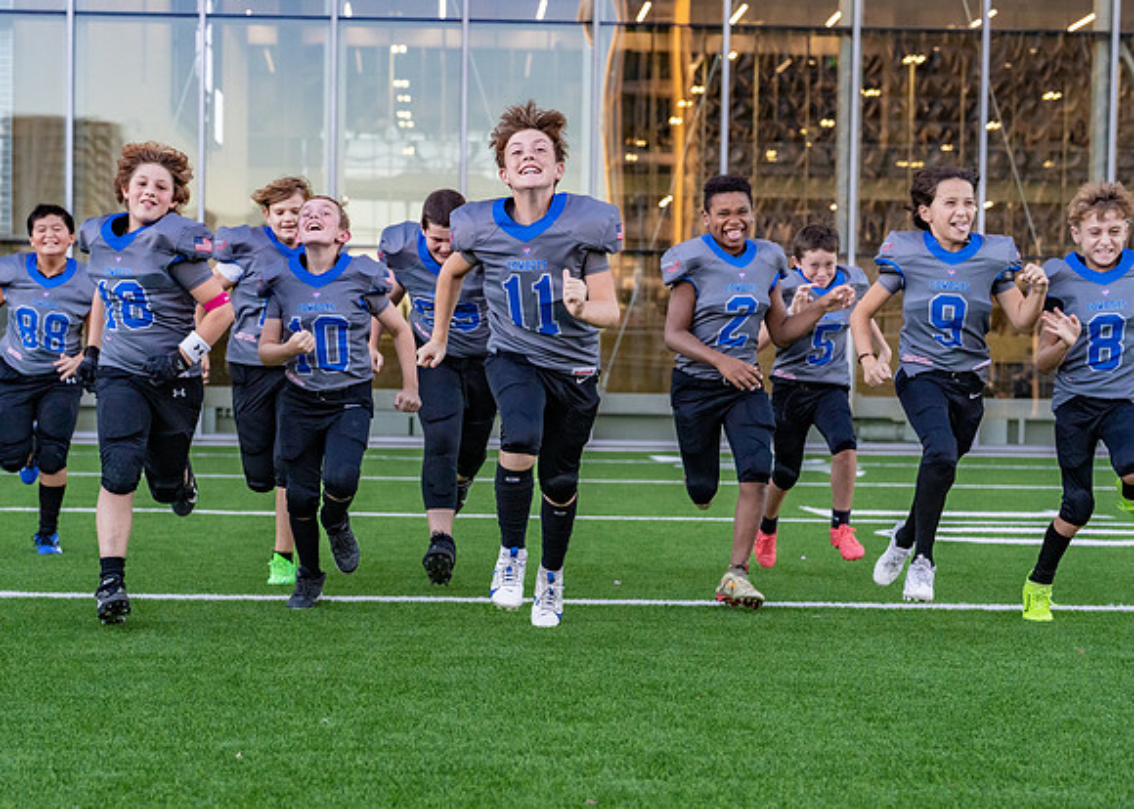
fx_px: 2064
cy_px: 469
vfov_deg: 22.2
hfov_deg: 30.7
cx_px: 477
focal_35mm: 64
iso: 2500
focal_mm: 50
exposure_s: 1/1250
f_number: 3.2
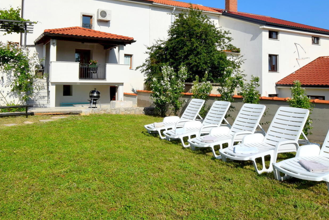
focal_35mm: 29
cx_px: 128
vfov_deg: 44.0
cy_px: 65
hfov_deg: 62.9
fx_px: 265
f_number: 11
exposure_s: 1/500
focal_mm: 10
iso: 200
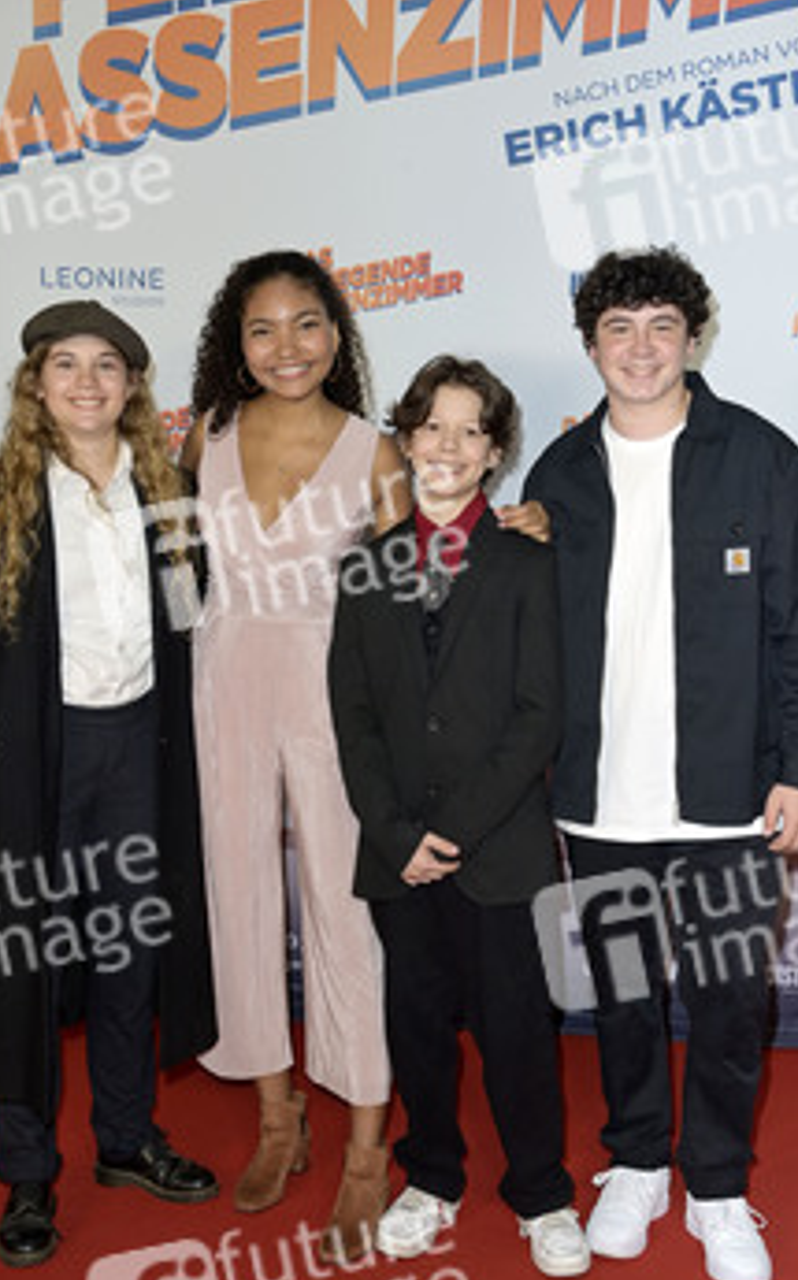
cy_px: 738
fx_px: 1813
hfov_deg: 24.8
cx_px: 386
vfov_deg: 38.8
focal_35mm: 52
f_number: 5.6
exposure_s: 1/250
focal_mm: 44
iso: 640
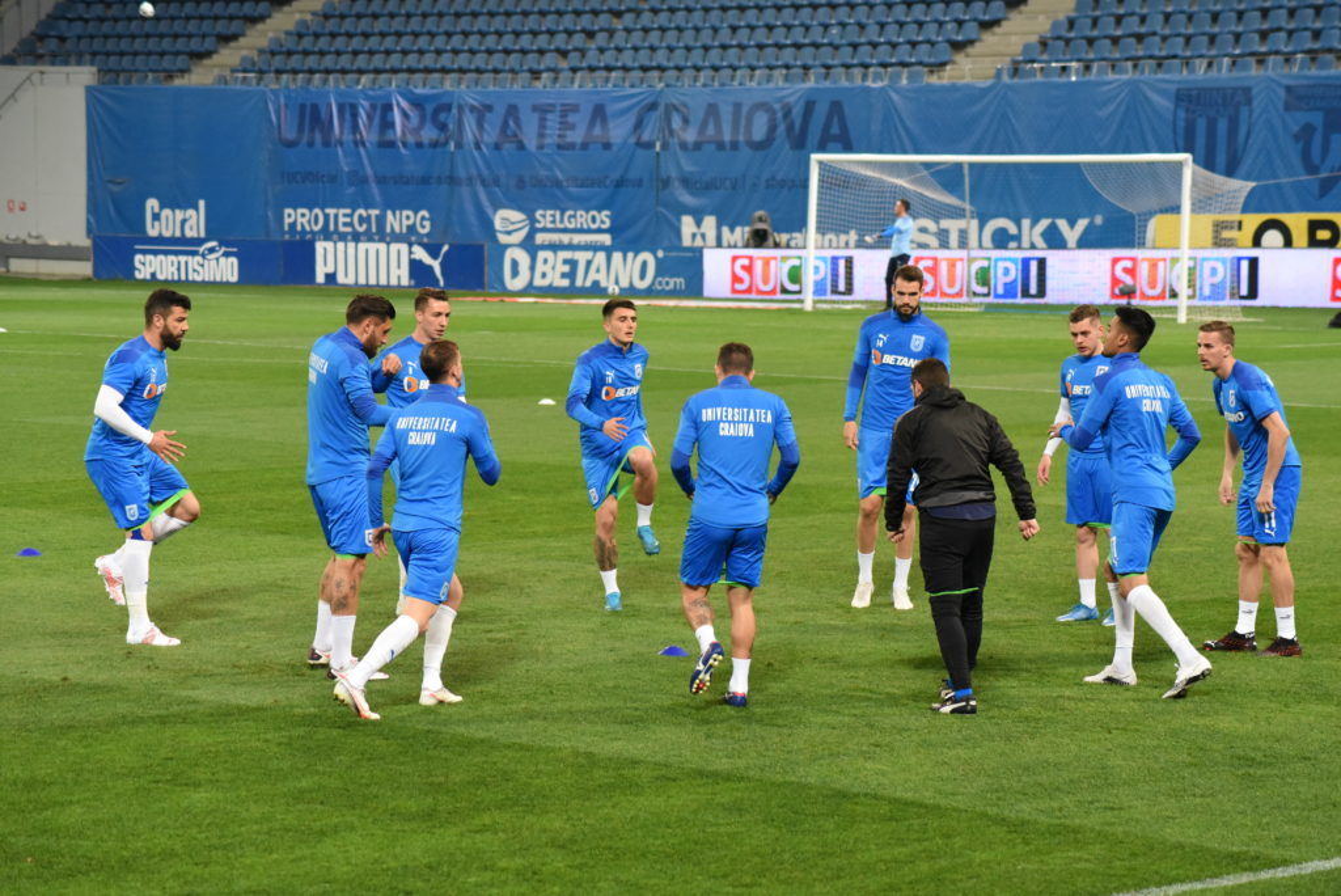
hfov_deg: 17.6
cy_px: 448
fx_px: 4323
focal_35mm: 116
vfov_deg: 11.8
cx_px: 670
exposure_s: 1/640
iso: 5000
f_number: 6.3
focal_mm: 116
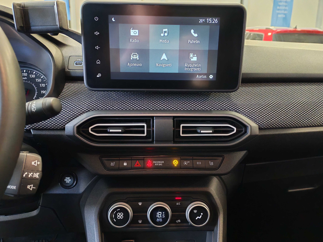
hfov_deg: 58.4
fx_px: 289
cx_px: 162
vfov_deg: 45.4
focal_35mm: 31
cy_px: 121
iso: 1397
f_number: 1.9
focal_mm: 6.12
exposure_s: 1/100
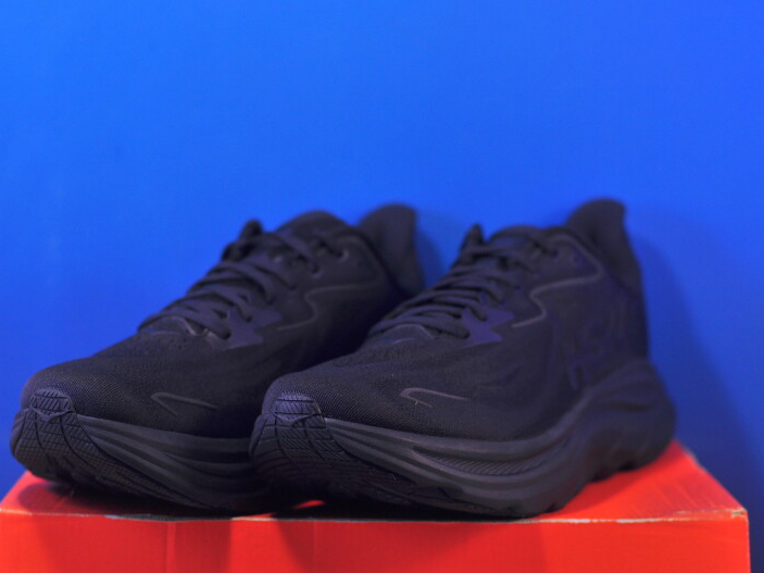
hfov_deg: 23.8
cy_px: 286
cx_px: 367
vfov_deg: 18.0
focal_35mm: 82
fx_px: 1809
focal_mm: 50
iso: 250
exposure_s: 1/320
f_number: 2.5
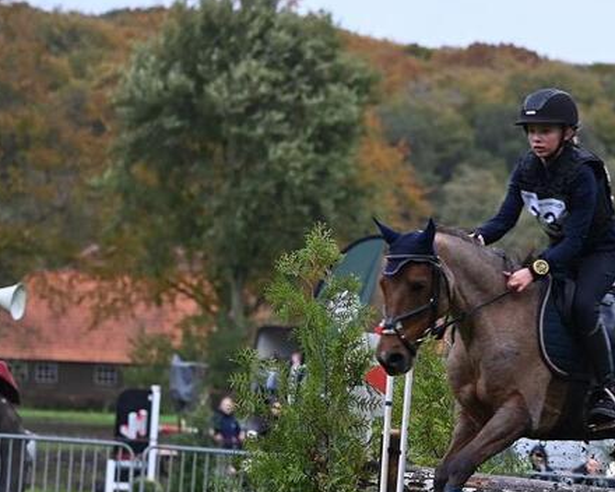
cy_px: 240
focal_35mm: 314
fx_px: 5715
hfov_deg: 6.1
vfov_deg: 4.9
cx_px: 588
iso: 400
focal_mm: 145
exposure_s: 1/500
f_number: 4.8
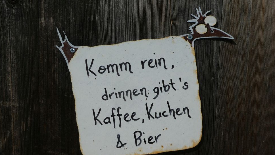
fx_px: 197
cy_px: 106
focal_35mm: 27
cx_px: 135
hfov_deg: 69.8
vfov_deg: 42.2
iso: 80
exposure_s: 1/1000
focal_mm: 4.3
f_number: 7.1
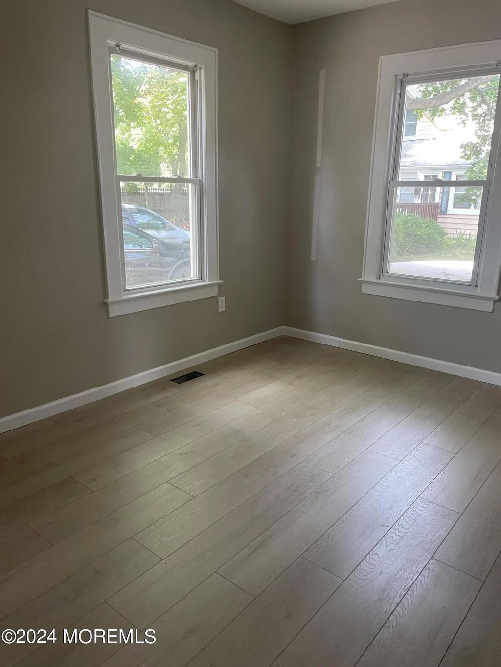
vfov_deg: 67.3
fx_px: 502
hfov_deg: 53.1
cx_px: 250
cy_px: 334
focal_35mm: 26
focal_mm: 4.2
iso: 80
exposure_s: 1/60
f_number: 1.6
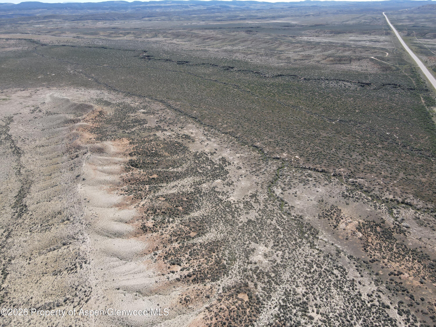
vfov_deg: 56.8
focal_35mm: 24
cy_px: 164
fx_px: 302
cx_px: 218
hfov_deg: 71.6
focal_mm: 4.5
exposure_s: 1/500
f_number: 2.8
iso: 100
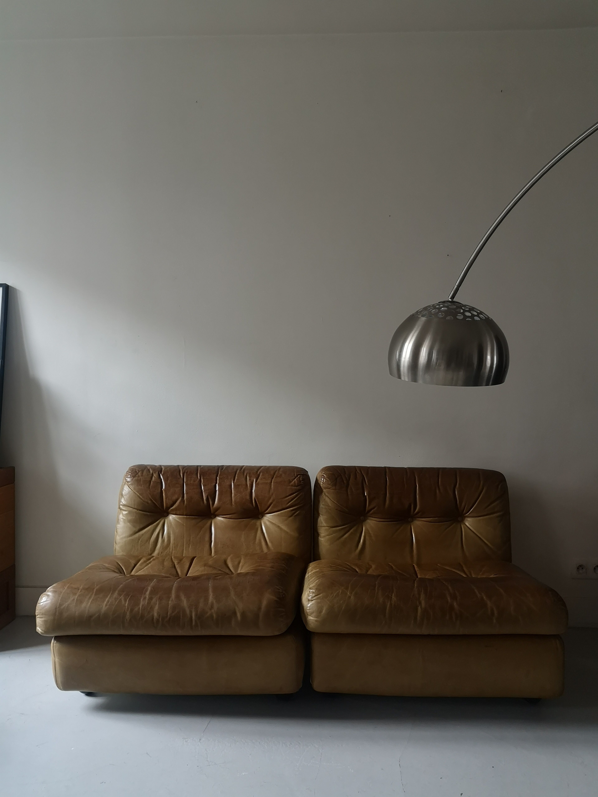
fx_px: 622
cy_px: 398
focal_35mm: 27
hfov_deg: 51.4
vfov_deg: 65.3
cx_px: 299
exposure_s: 1/50
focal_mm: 3.95
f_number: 1.8
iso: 160
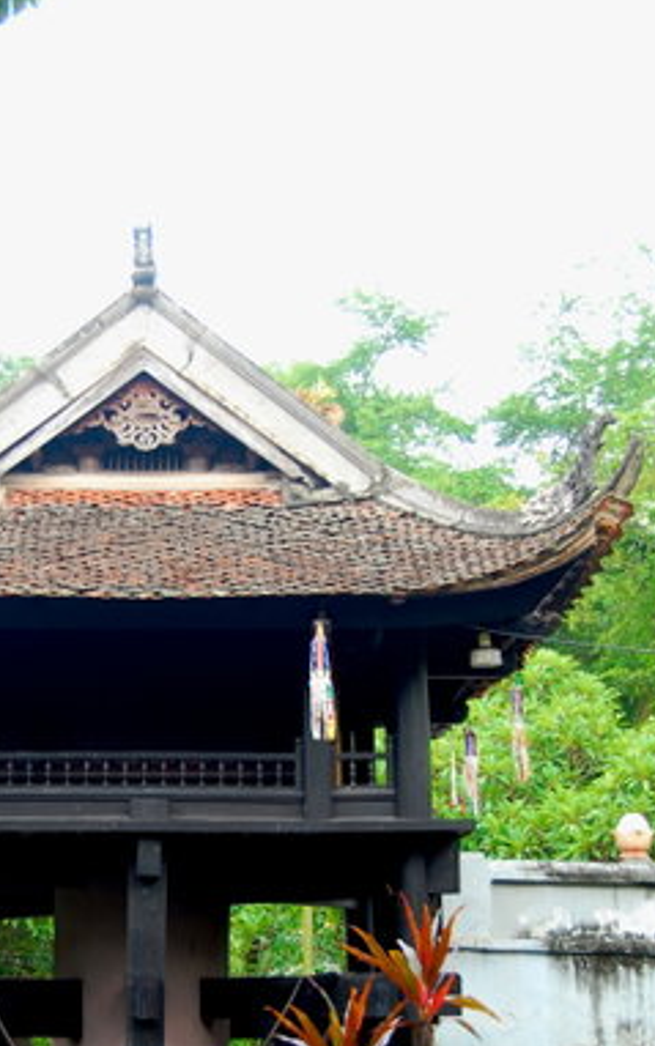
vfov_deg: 26.5
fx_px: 2198
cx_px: 143
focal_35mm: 77
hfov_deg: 16.8
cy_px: 767
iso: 200
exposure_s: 1/50
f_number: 4.5
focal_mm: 32
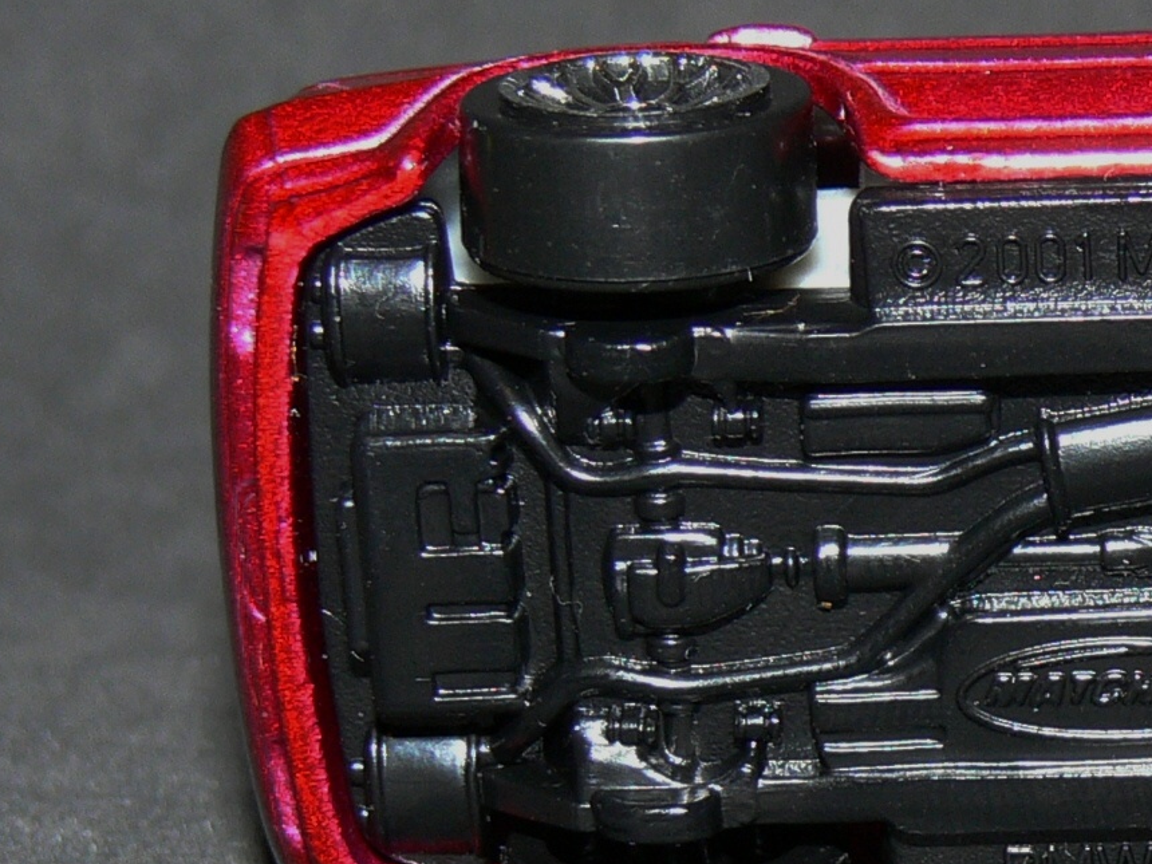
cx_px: 1329
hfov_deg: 10.8
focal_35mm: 181
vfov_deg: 8.2
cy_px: 469
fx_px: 6024
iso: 100
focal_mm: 12
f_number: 4
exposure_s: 1/30
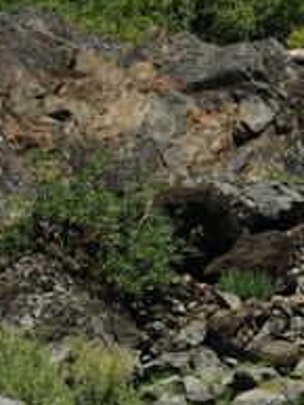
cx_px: 690
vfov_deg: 3.7
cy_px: 472
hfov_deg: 2.7
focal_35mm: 538
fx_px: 6293
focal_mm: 135
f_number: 6.3
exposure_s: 1/1000
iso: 200
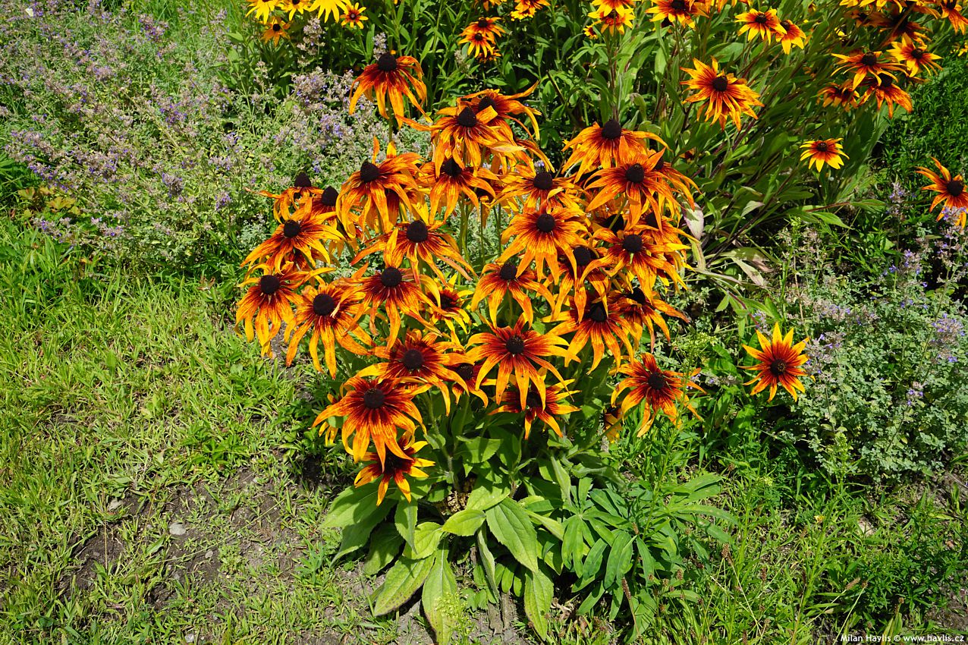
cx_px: 484
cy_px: 322
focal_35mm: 32
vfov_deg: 41.1
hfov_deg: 58.7
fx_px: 860
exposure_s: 1/160
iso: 100
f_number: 11
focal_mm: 32
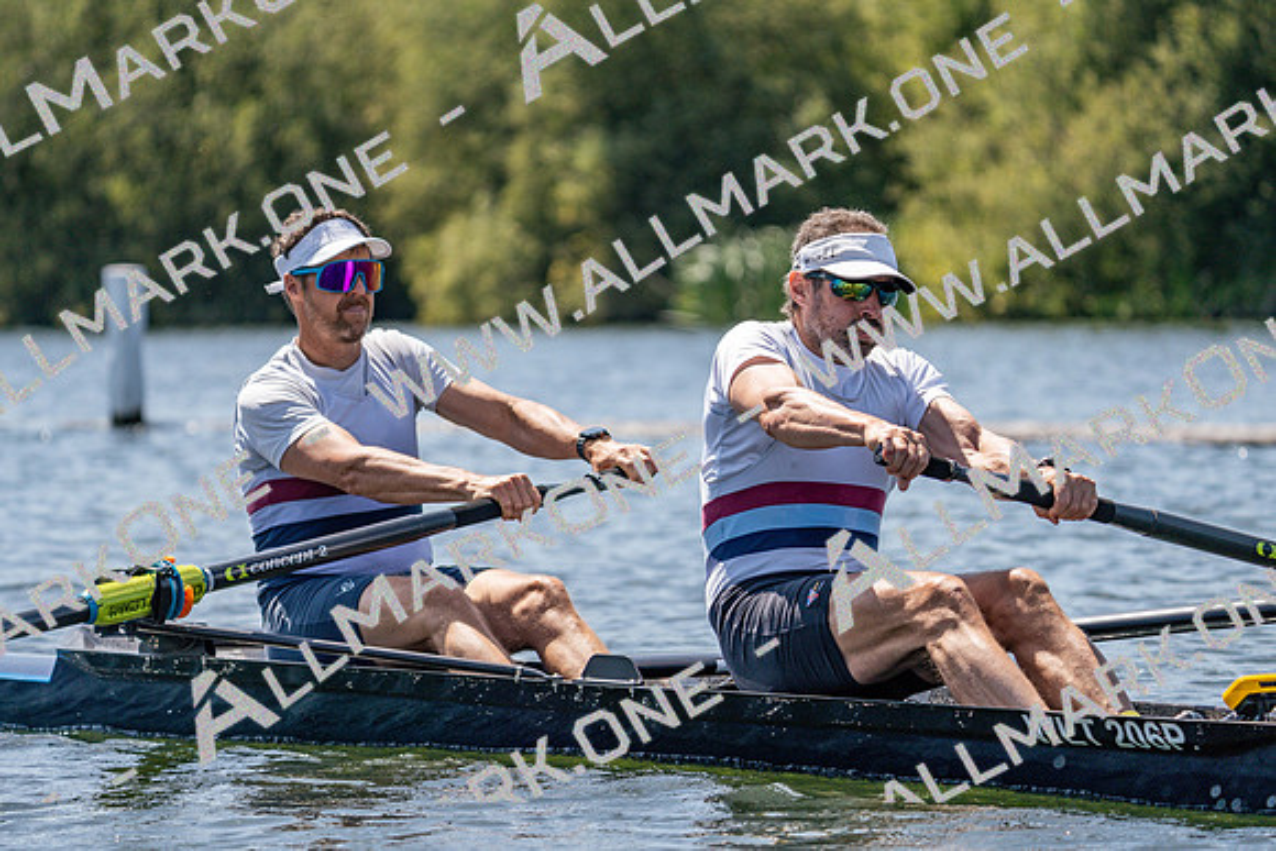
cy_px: 426
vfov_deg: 6.1
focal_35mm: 227
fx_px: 8047
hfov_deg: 9.1
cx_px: 638
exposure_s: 1/2000
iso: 320
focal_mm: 227
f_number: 5.6
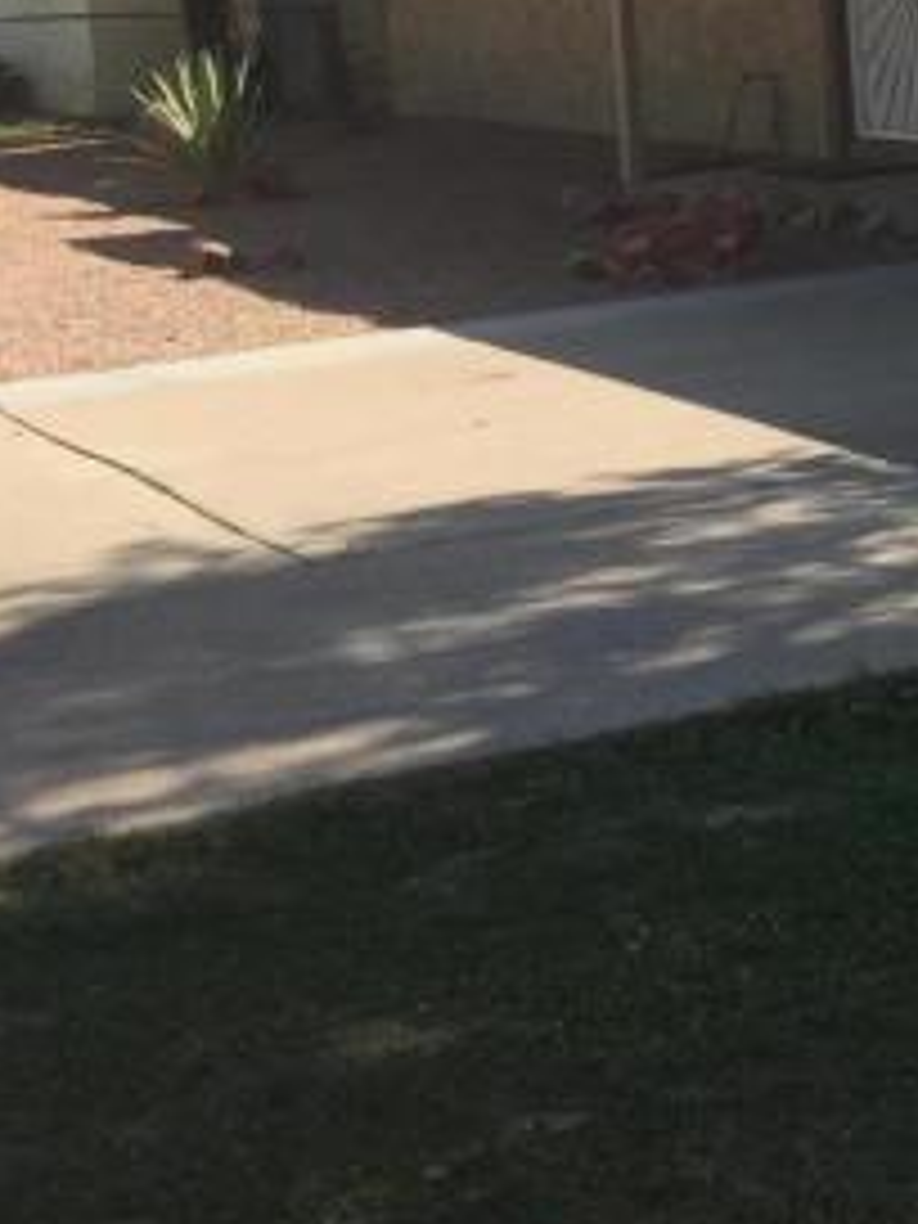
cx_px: 1138
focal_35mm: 82
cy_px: 266
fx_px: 2899
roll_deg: +3.3
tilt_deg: -7.1
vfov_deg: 23.5
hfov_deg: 17.1
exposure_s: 1/1319
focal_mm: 4.15
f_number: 2.2
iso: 32
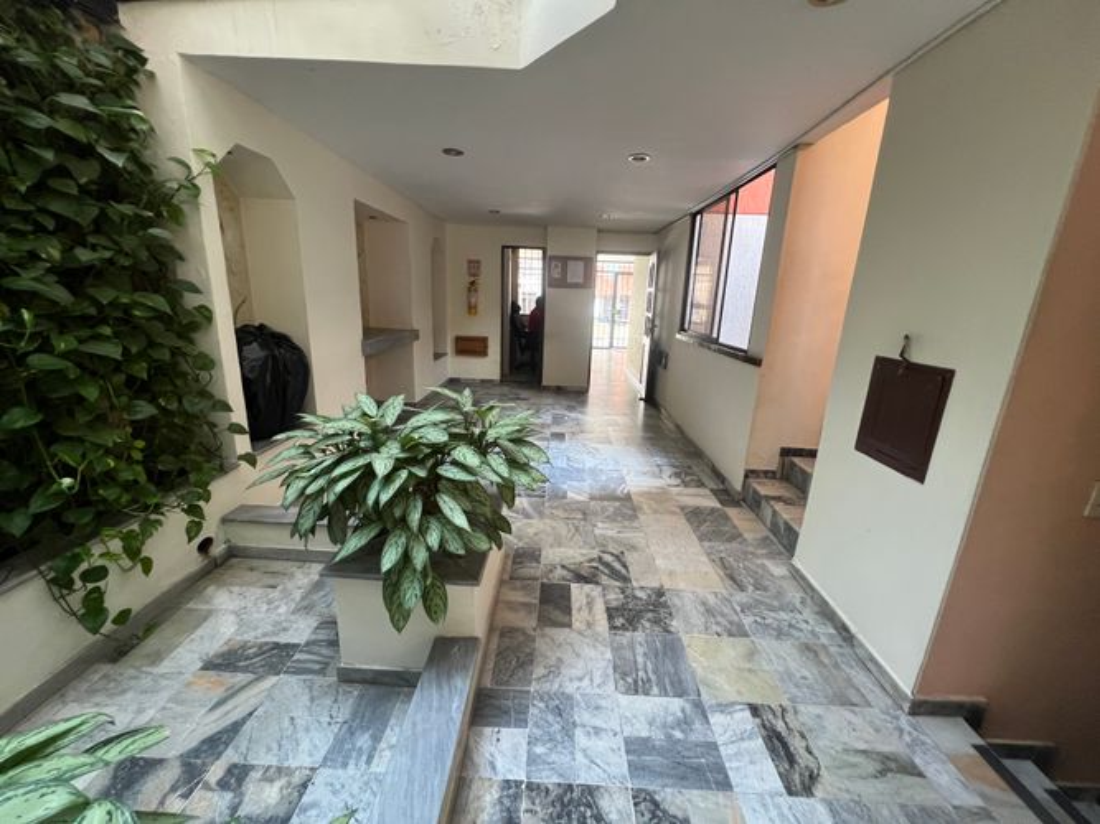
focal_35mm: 13
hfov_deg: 106.2
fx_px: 413
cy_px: 412
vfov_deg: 89.9
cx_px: 550
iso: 250
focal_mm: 1.57
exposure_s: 1/99
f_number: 1.8
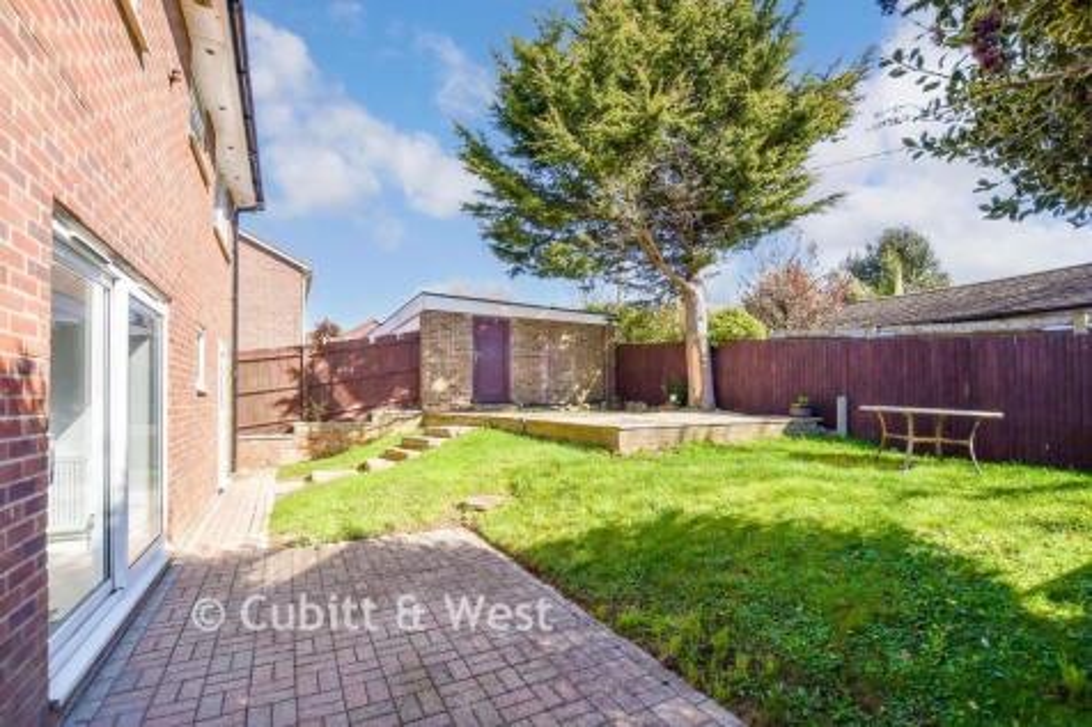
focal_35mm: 15
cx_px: 546
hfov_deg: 100.4
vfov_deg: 77.3
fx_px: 455
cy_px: 364
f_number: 8
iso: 320
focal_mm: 10
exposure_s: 1/500
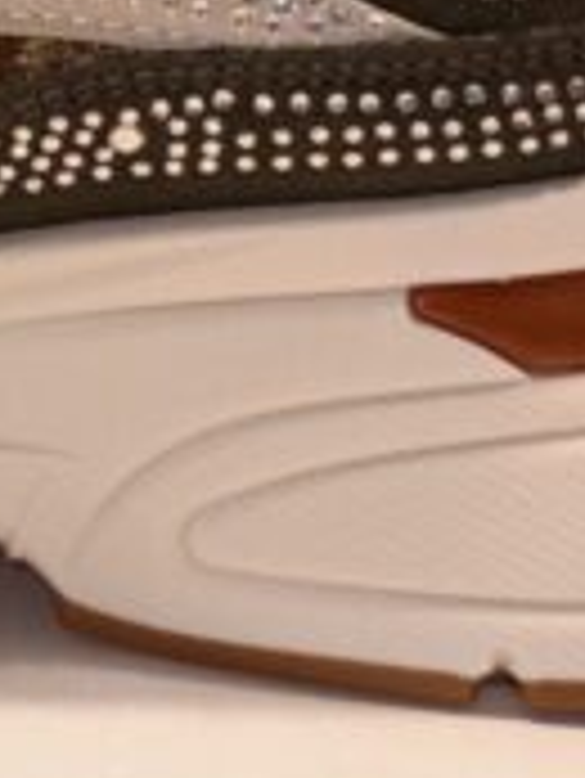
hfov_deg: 11.8
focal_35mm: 120
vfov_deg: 15.8
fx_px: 2701
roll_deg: -1.4
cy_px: -162
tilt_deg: -10.4
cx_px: -279
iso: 32
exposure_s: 1/507
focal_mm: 5.96
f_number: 1.6
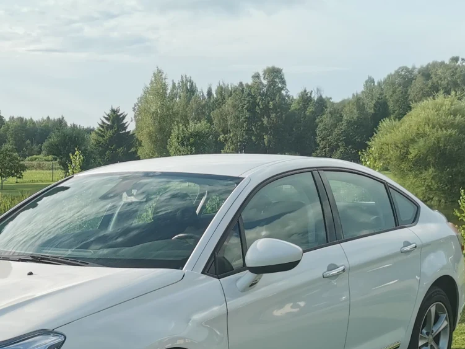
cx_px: 109
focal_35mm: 69
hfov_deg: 27.7
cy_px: 397
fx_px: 927
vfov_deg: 20.2
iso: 50
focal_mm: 5.58
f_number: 1.8
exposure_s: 1/2083
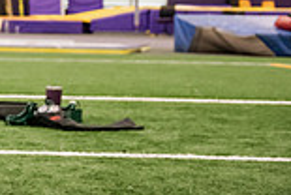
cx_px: -222
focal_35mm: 194
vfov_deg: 7.0
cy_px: -68
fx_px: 1571
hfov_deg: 10.0
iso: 2000
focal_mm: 52
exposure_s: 1/125
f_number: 3.2
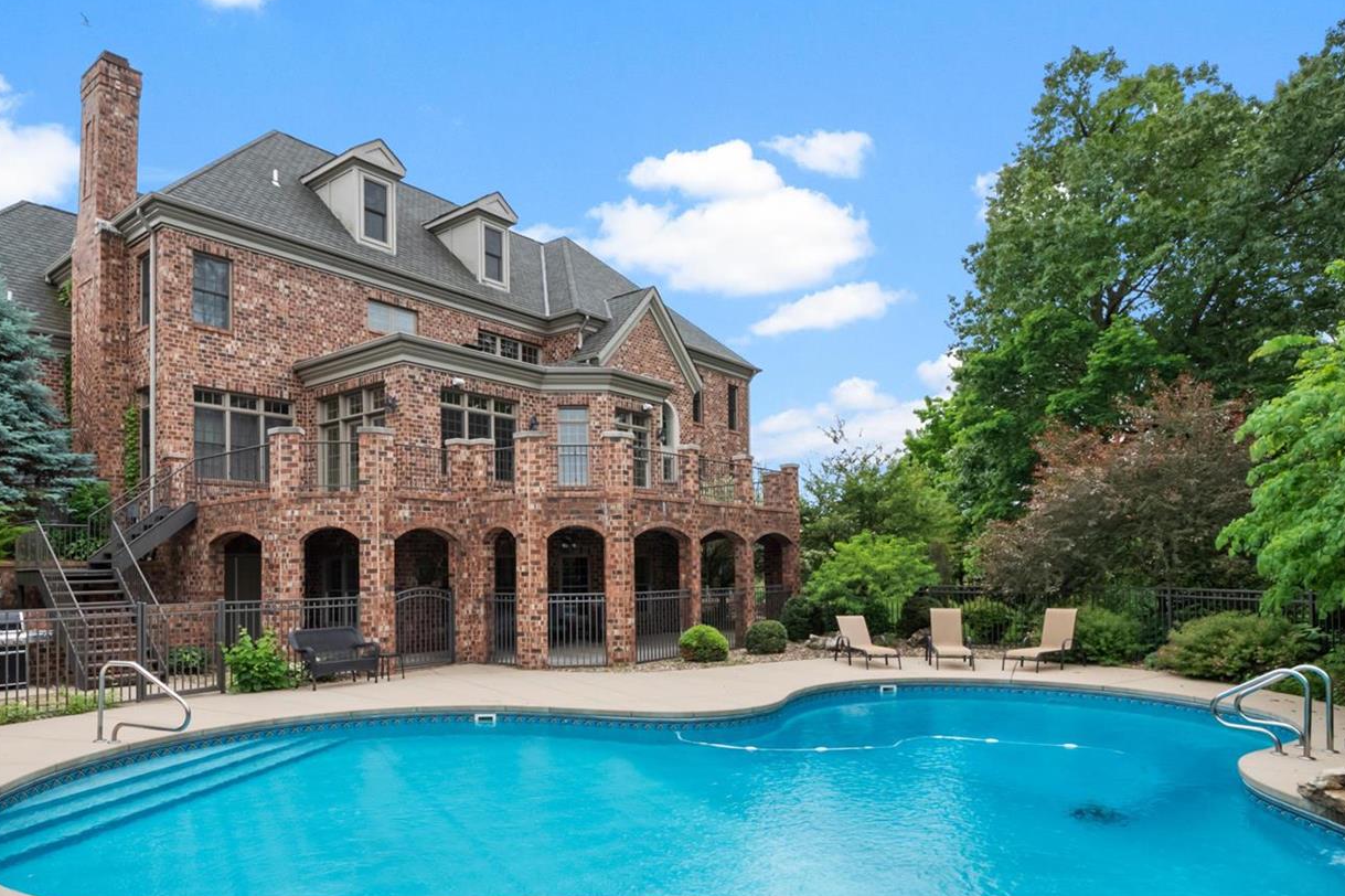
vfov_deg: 59.3
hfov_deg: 80.7
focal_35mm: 21
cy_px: 508
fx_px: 784
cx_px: 575
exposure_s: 1/640
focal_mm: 8
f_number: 10
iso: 400
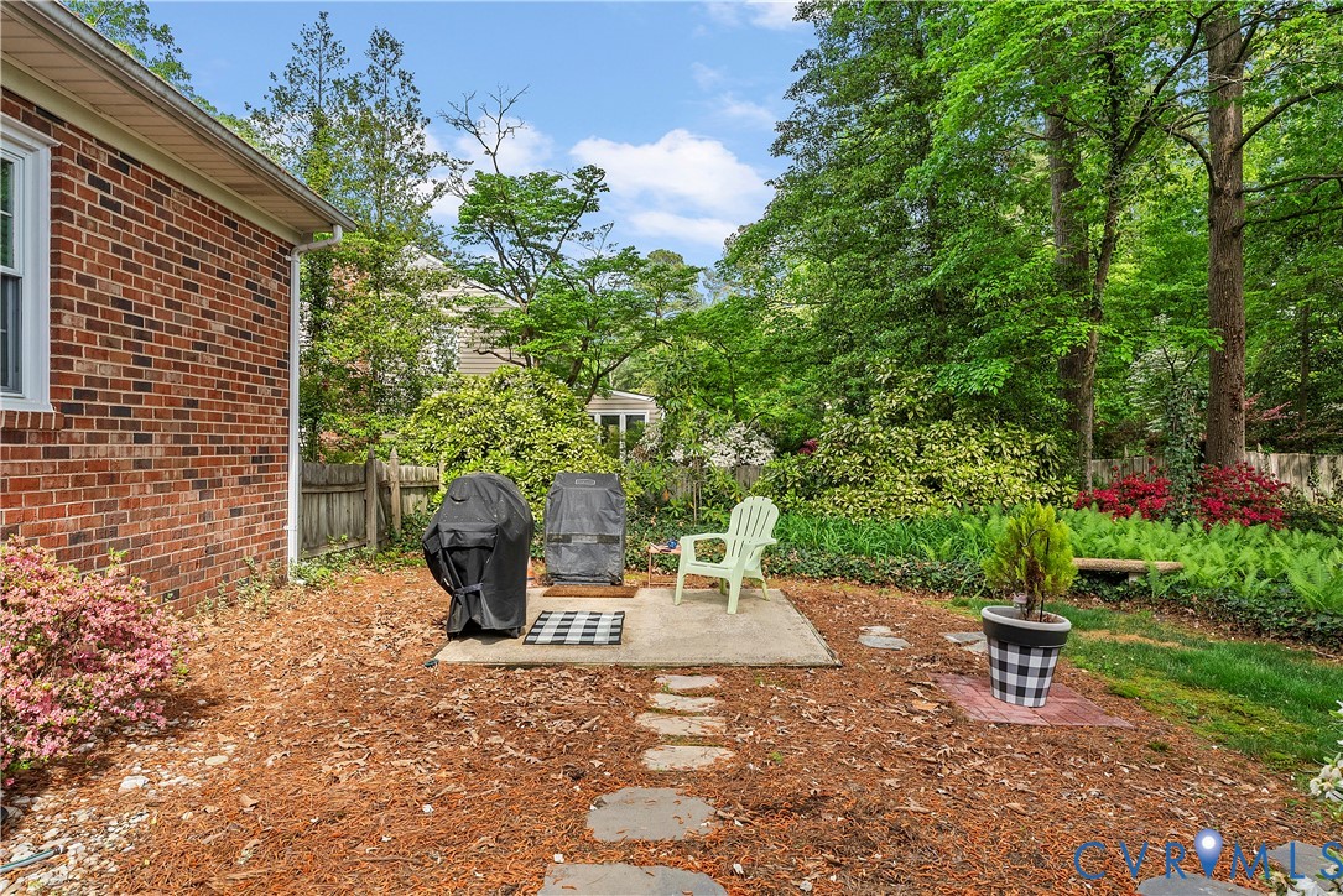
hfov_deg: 81.2
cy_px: 448
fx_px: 784
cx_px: 672
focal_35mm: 21
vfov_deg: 59.5
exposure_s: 1/125
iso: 800
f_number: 8
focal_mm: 21
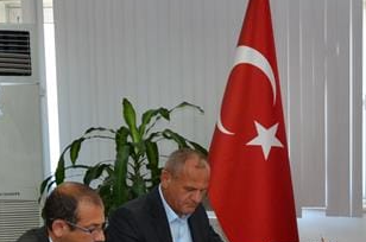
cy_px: 267
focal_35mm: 97
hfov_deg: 20.0
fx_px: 987
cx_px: 414
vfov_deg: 13.7
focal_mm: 25
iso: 1000
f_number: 7.1
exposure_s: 1/60
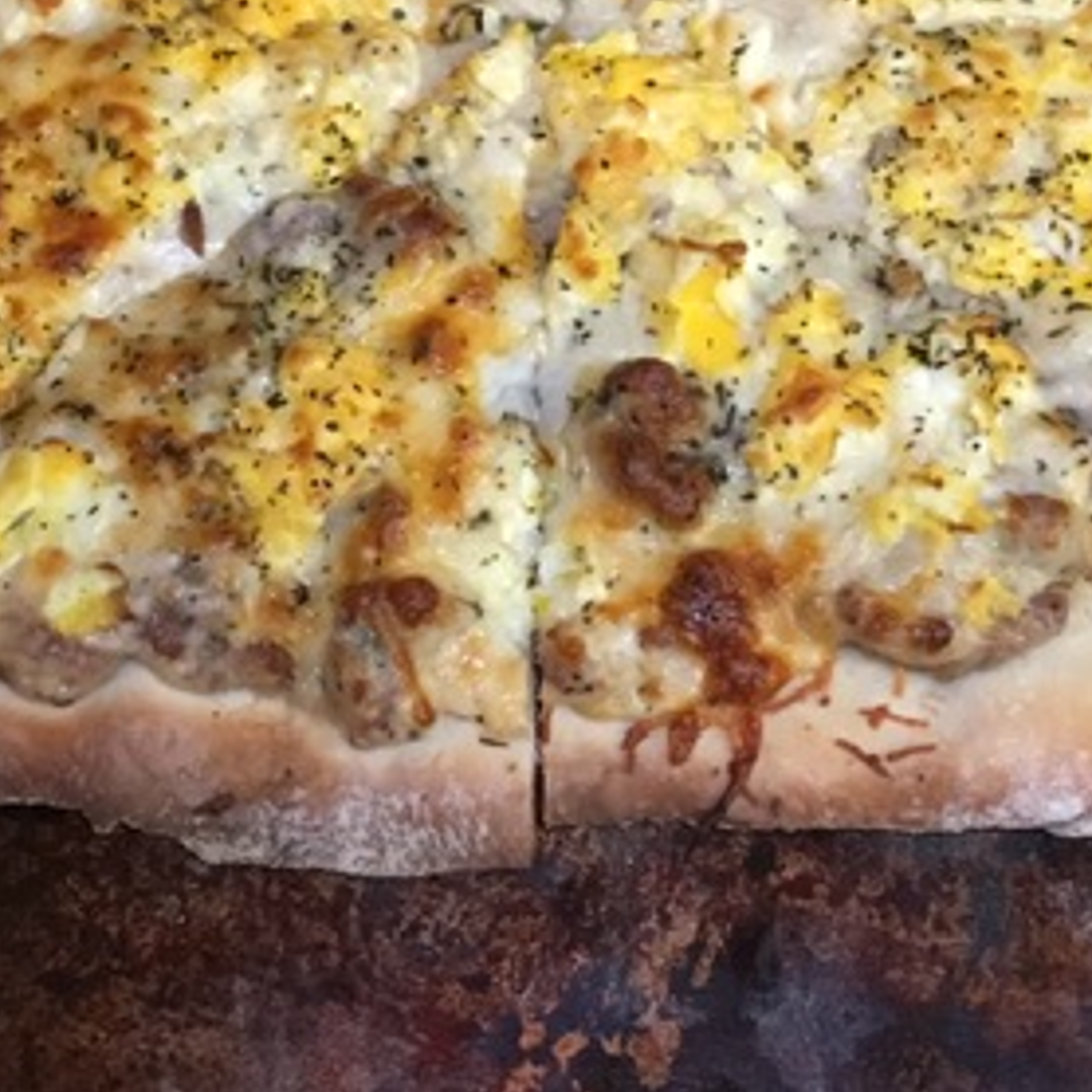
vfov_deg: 27.0
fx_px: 2248
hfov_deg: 27.3
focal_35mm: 63
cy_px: 314
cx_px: 495
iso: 200
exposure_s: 1/24
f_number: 2.4
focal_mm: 3.3
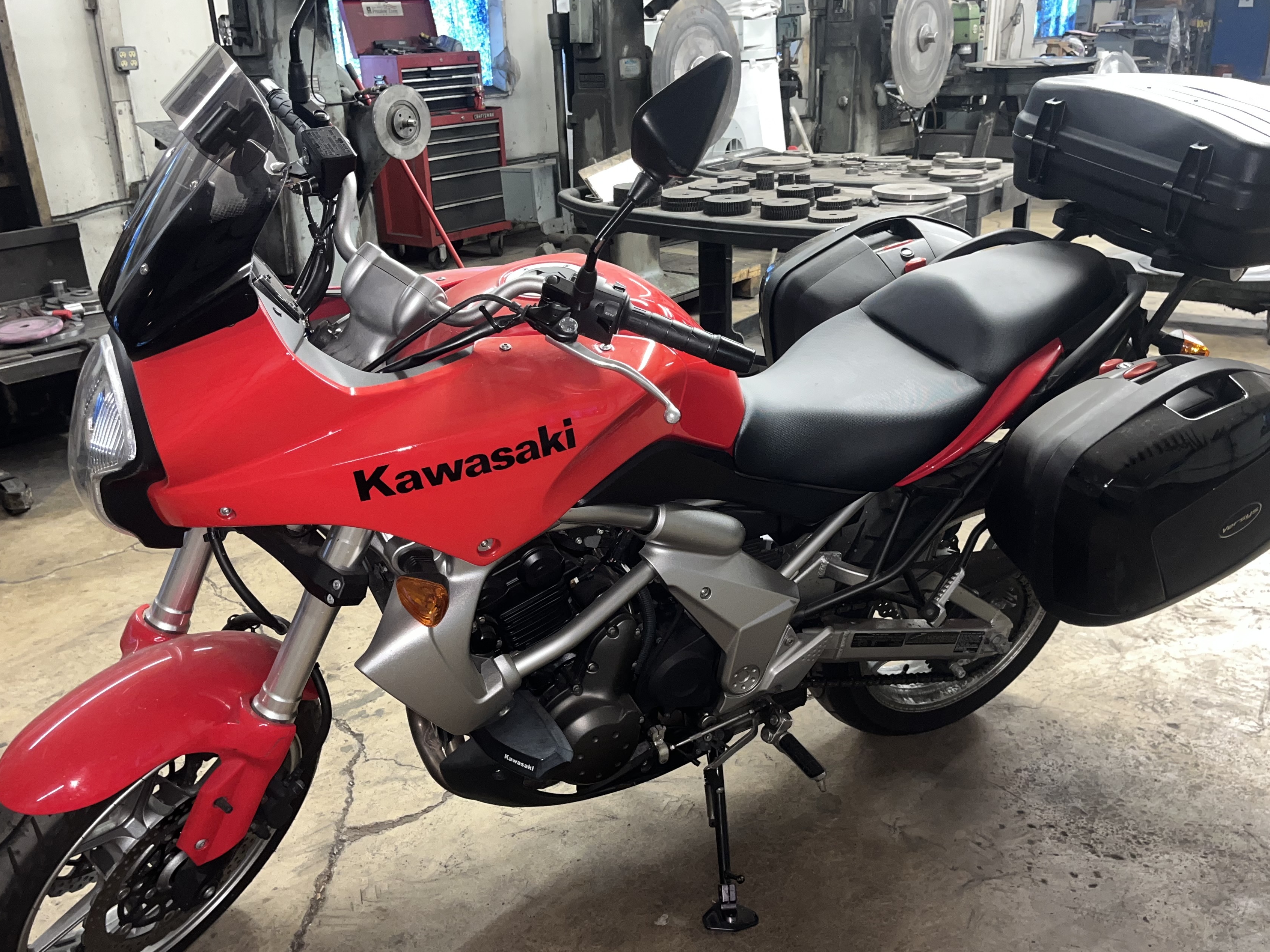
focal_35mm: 31
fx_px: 1137
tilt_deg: -22.5
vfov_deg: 45.4
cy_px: 488
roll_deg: +2.0
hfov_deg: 58.4
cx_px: 645
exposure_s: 1/15
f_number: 1.6
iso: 100
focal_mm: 5.1
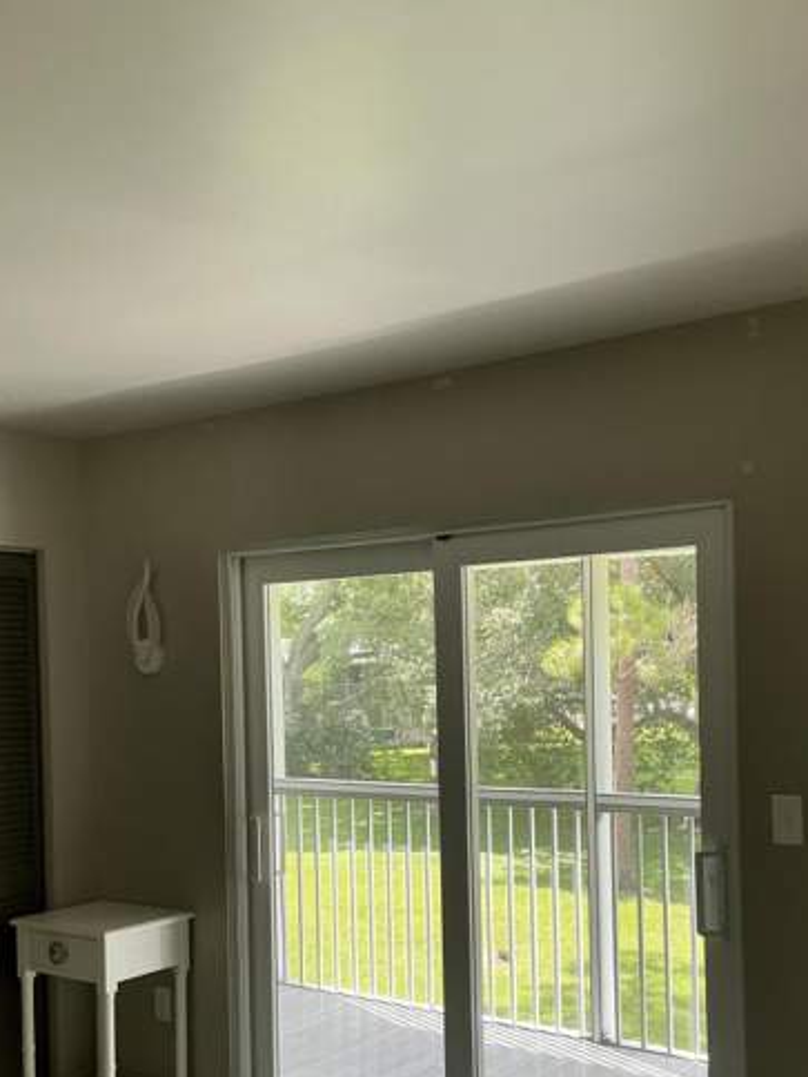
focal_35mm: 37
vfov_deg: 49.5
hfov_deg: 38.5
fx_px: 1152
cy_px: 692
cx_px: 481
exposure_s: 1/122
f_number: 1.8
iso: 32
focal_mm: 3
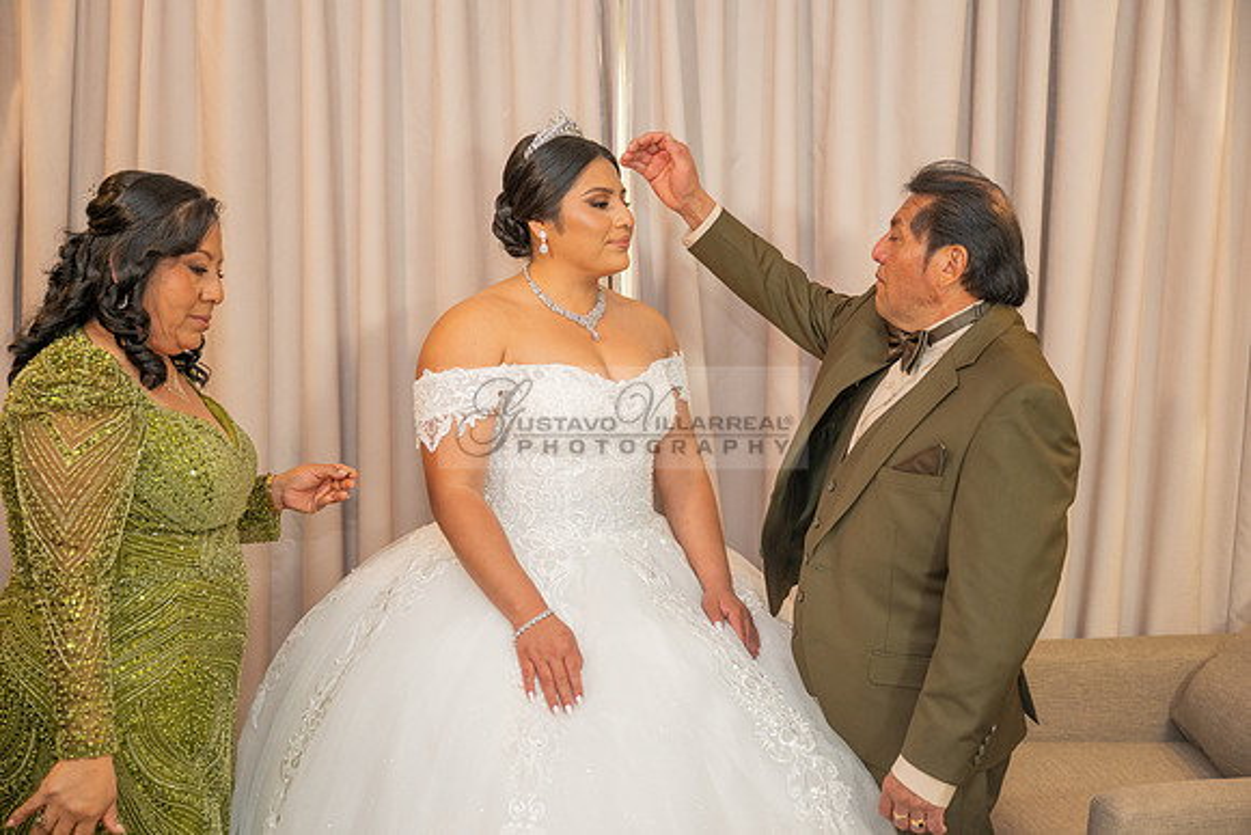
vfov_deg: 33.4
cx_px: 626
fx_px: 1390
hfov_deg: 48.4
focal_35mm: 40
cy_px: 418
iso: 800
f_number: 2.8
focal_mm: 40
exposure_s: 1/160
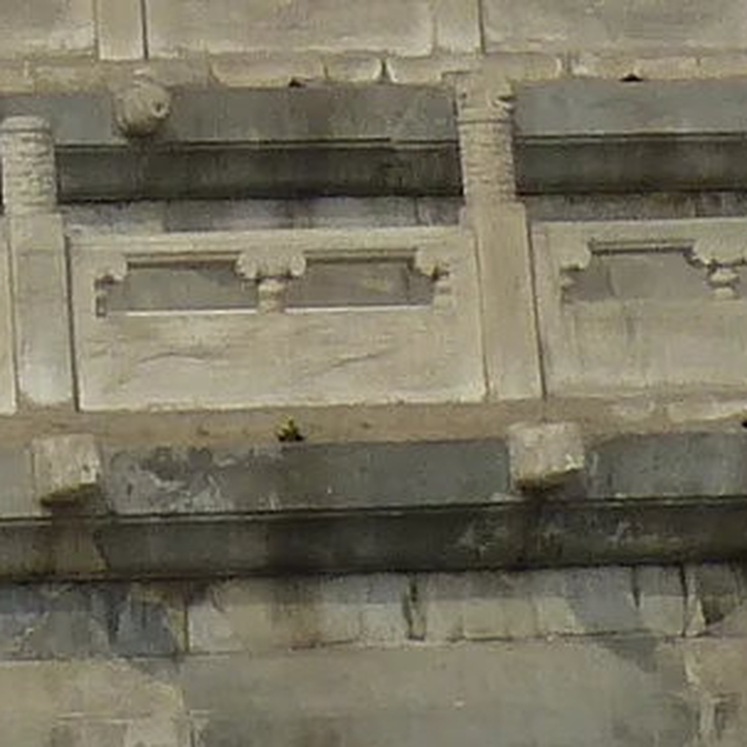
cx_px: -954
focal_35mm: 276
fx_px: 6738
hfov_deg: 6.1
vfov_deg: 5.8
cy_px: -1657
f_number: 5.6
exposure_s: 1/500
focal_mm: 6.1
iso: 80
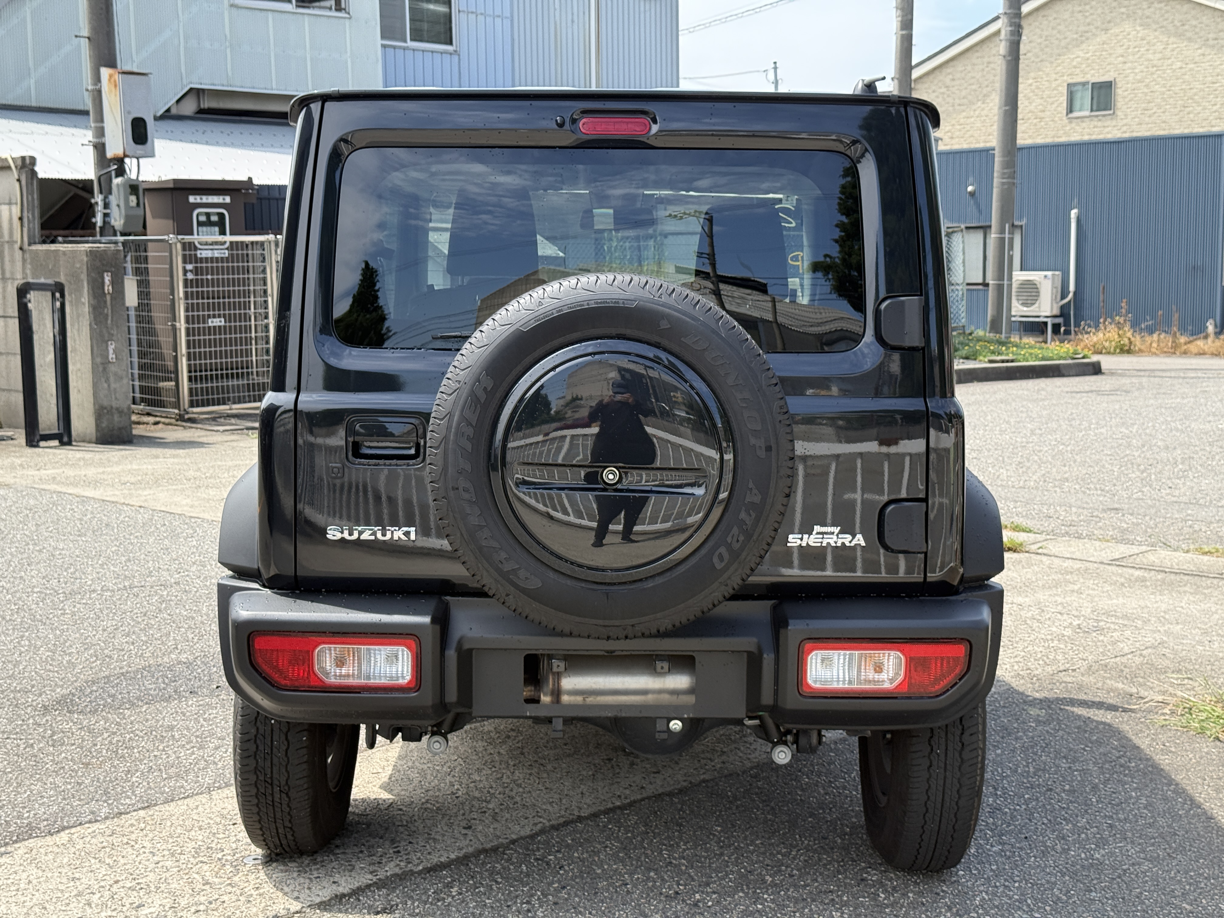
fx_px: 1697
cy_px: 459
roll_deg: +0.8
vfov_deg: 30.3
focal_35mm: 48
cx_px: 612
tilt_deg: -6.5
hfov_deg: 39.7
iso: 100
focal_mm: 6.76
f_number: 1.78
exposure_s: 1/1678
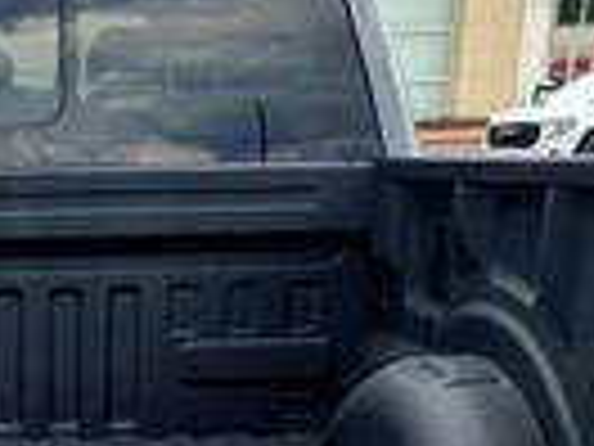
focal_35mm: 88
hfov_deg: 21.3
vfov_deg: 15.3
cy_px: 694
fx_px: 1510
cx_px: -36
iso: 12
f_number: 1.8
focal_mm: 6.4
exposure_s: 1/213
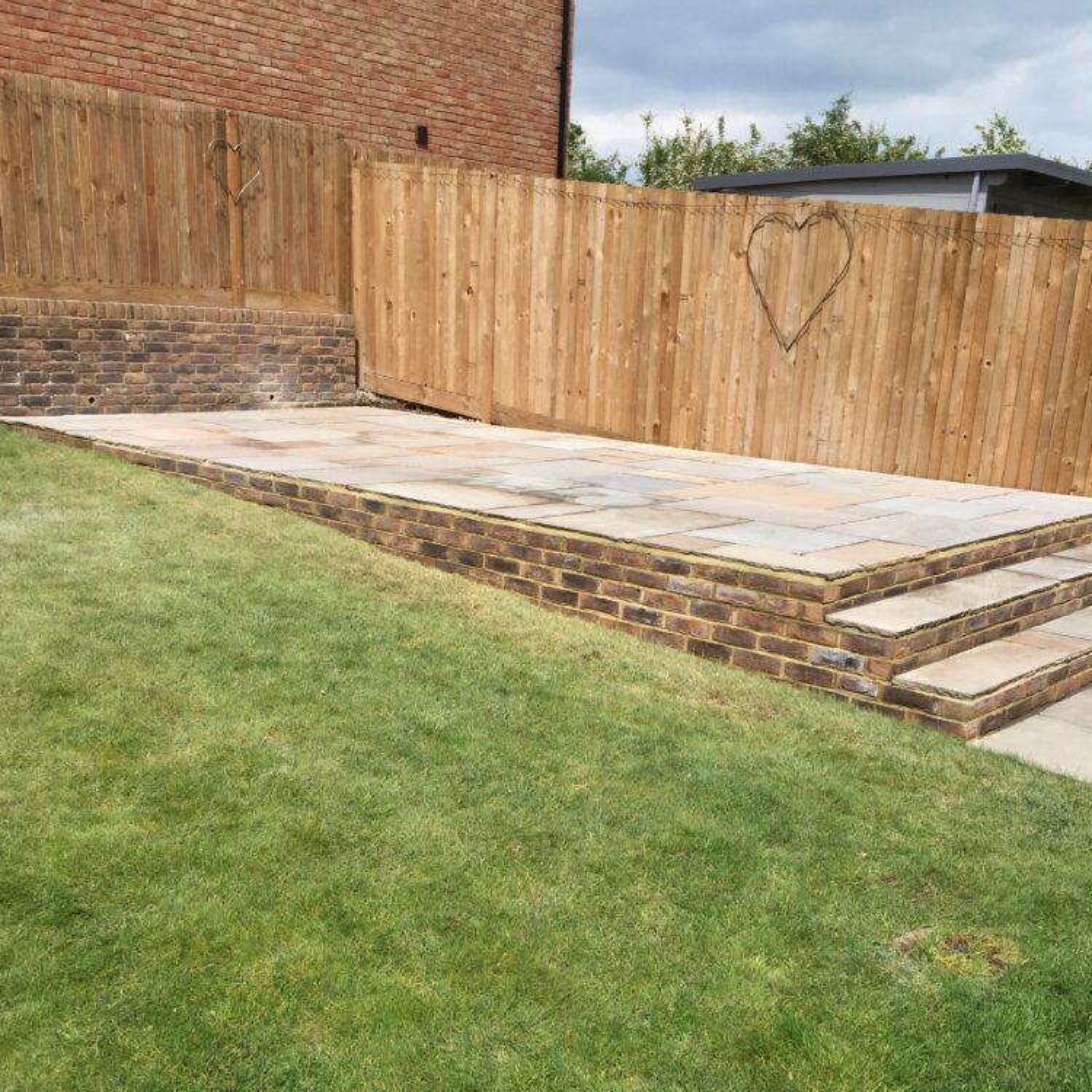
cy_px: 724
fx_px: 1249
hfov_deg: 47.2
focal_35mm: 35
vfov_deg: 46.5
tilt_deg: -17.3
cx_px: 547
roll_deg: -4.3
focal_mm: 4.15
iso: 32
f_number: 2.2
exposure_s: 1/2083
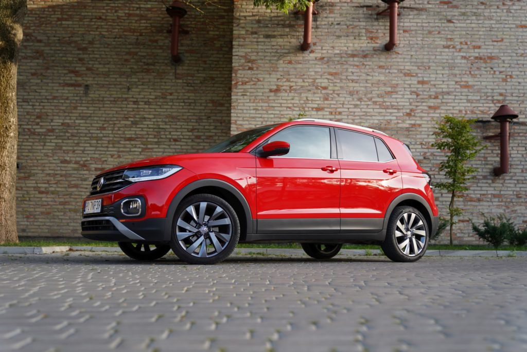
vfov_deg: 35.1
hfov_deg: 50.7
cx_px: 264
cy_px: 176
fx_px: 556
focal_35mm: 38
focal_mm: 38
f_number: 2.8
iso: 100
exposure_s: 1/250
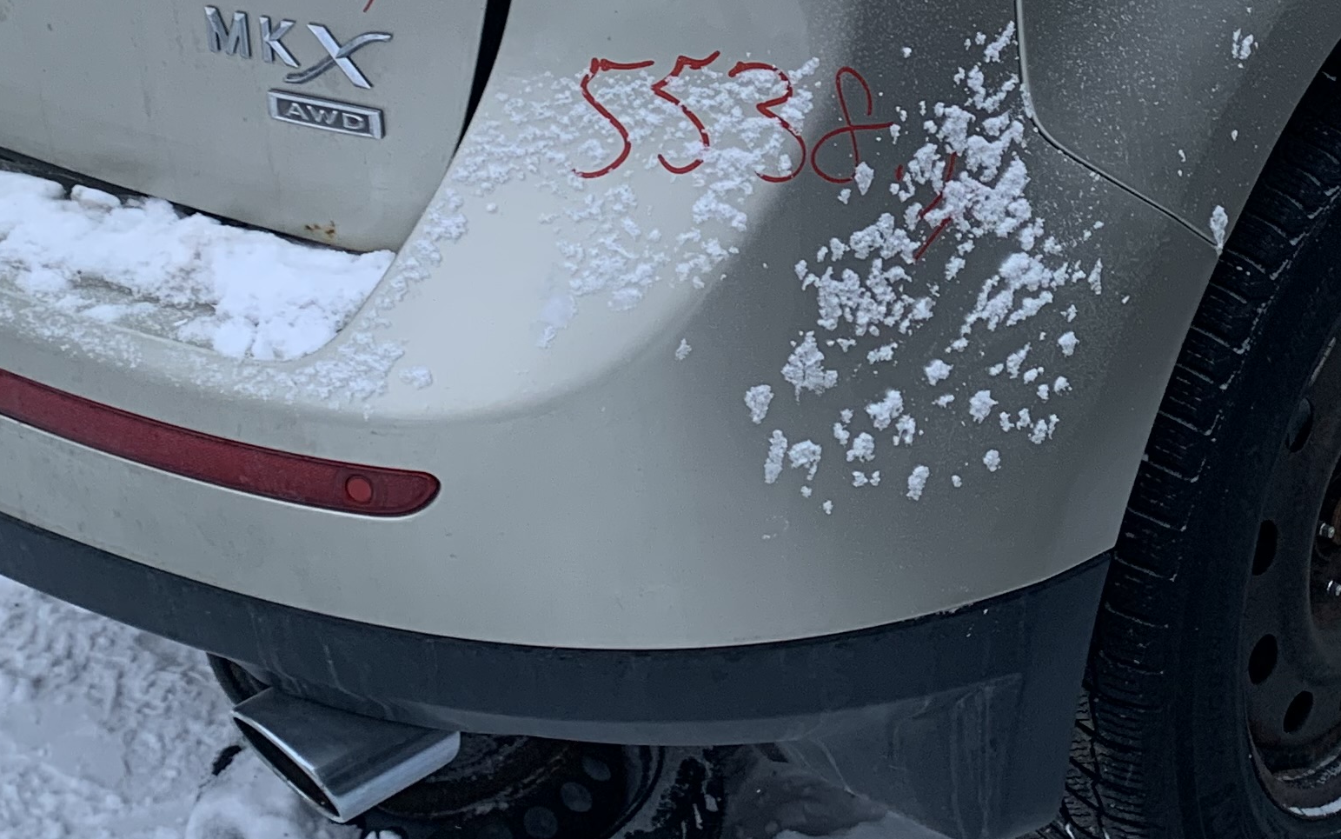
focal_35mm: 72
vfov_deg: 17.1
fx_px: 2632
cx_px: 857
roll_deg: +1.5
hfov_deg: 28.5
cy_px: -247
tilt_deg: -17.0
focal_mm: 4.25
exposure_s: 1/121
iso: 64
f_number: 1.8
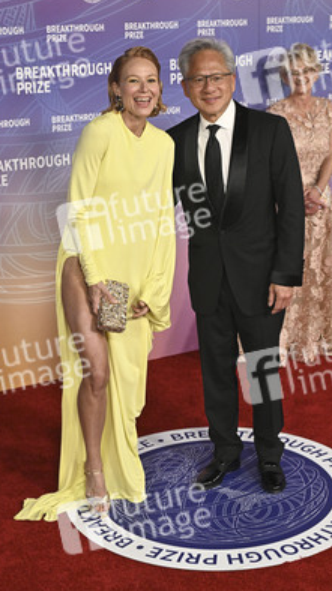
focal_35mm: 50
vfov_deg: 41.4
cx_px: 177
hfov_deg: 23.9
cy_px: 294
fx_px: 784
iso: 2000
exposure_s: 1/320
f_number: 4
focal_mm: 47
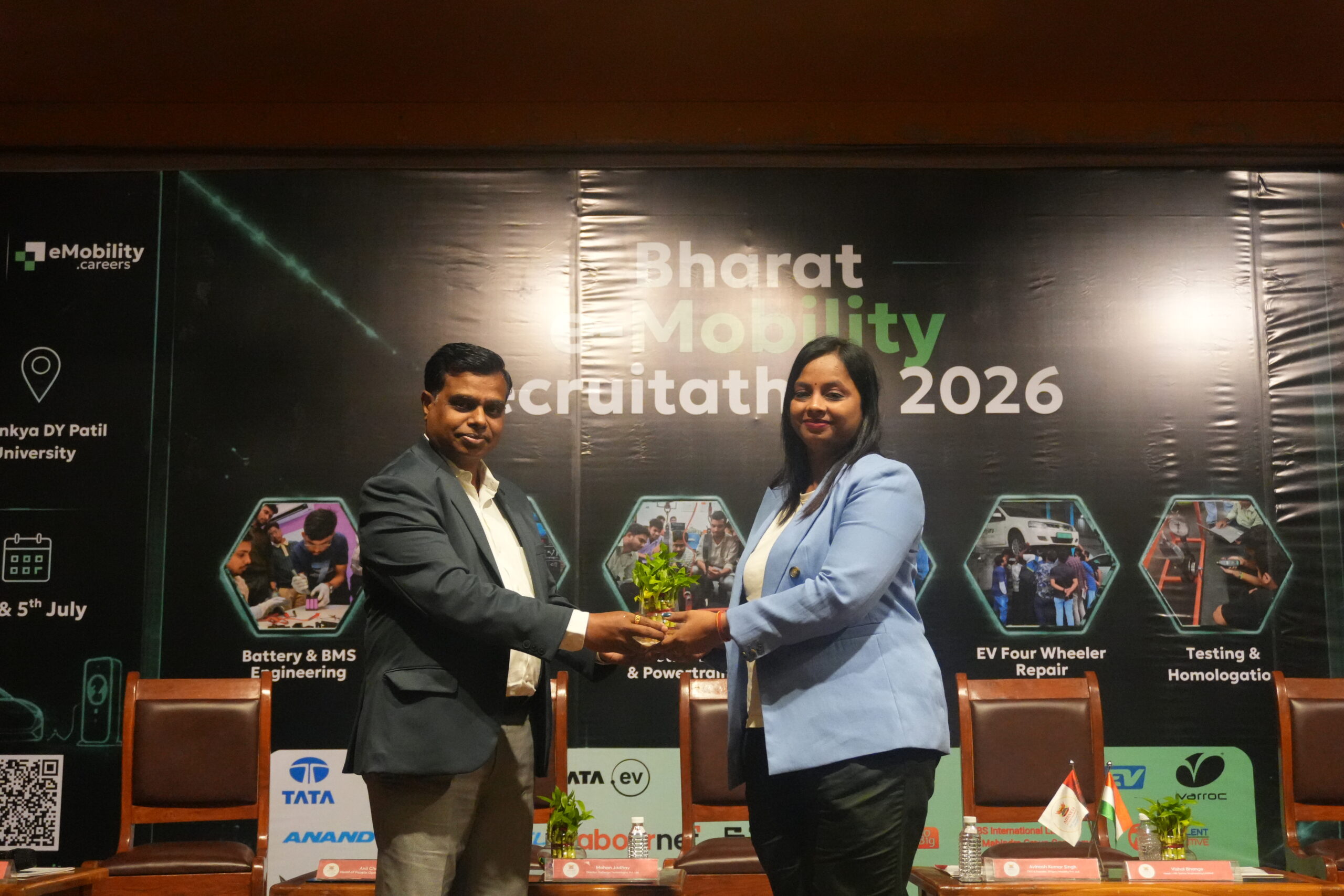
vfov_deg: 28.9
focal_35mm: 46
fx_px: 1736
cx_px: 672
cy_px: 448
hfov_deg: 42.3
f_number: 5
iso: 6400
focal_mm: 31
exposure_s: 1/160
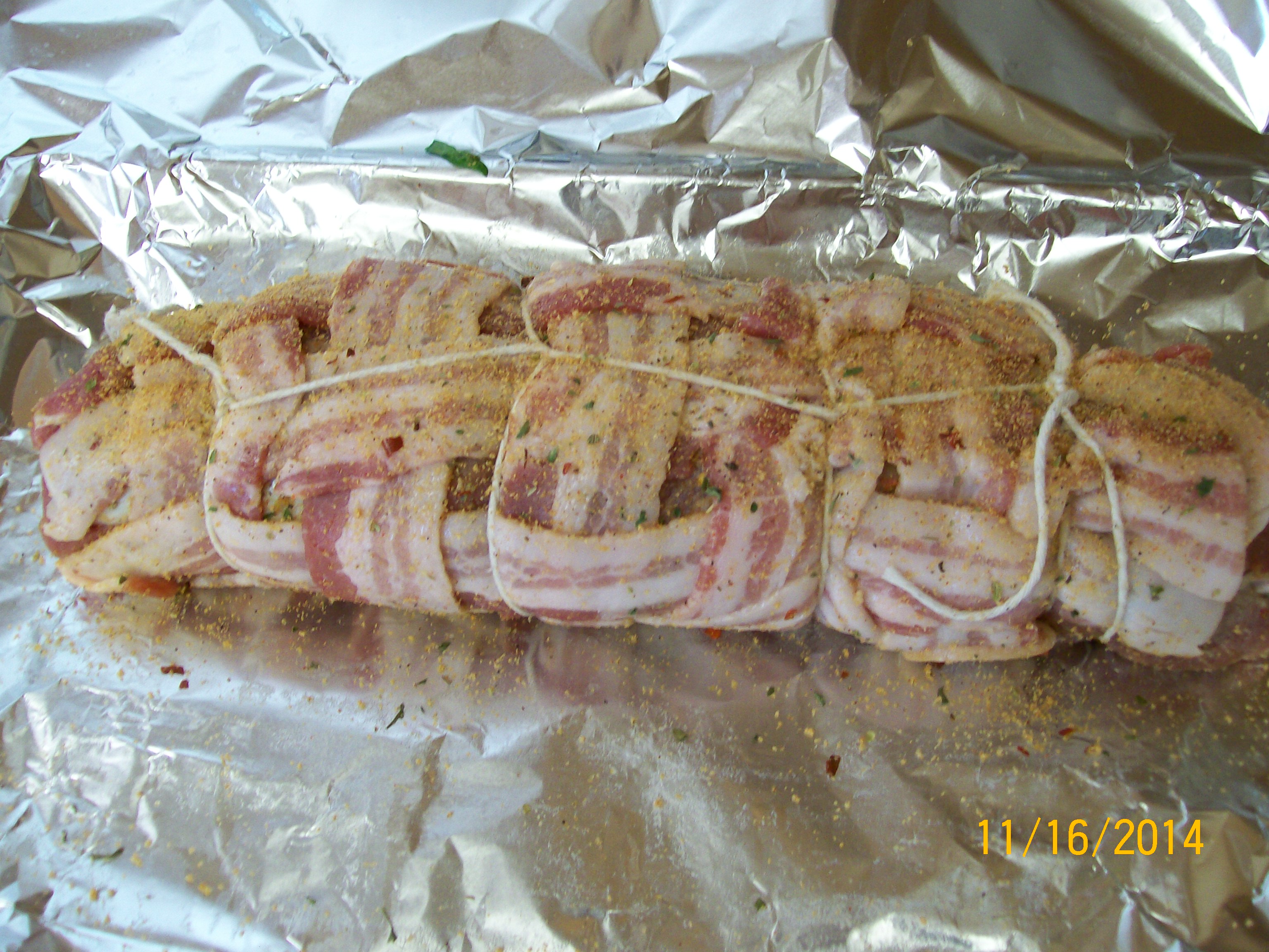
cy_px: 476
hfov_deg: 51.4
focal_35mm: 36
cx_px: 634
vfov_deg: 39.7
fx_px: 1320
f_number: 2.7
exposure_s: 1/32
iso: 117
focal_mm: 6
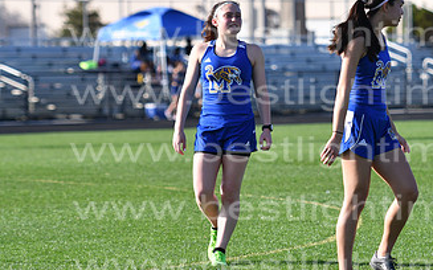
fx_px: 3904
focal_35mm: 331
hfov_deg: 6.3
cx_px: 373
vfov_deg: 4.0
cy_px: 124
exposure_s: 1/3200
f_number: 3.5
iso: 250
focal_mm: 122
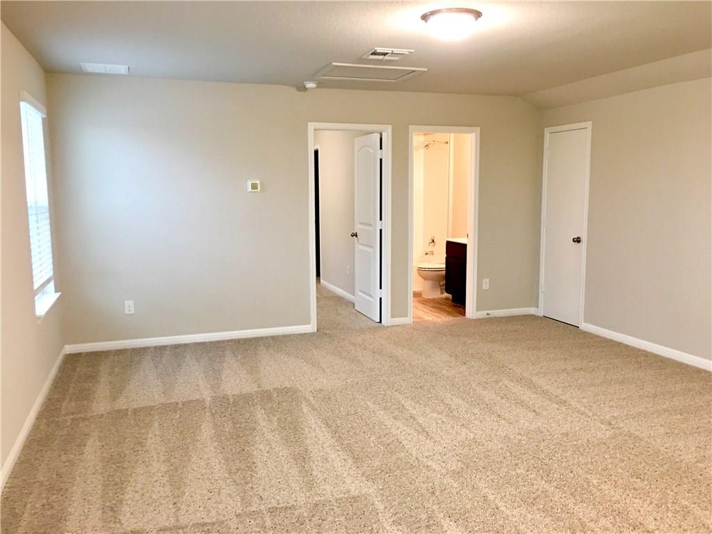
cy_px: 267
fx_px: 596
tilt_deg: -6.7
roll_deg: +0.0
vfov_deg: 48.2
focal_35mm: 29
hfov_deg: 61.7
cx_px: 356
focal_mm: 4.15
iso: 80
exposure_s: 1/10
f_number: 2.2
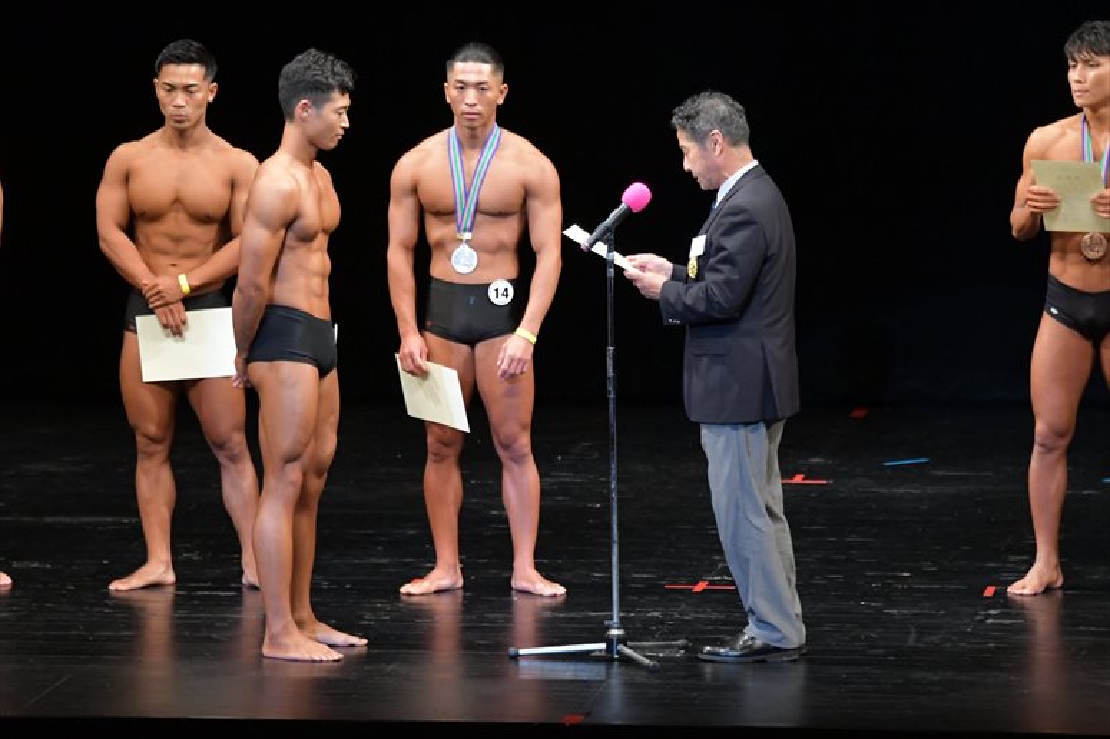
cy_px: 370
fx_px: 7859
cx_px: 555
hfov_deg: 8.1
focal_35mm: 255
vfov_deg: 5.4
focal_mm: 170
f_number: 5.6
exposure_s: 1/400
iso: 3200
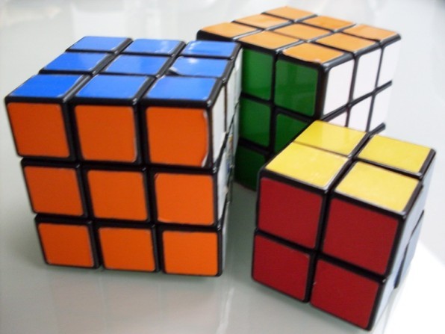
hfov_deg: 49.0
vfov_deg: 37.7
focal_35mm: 38
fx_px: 489
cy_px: 167
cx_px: 222
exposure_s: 1/10
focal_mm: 6.3
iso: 200
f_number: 2.8
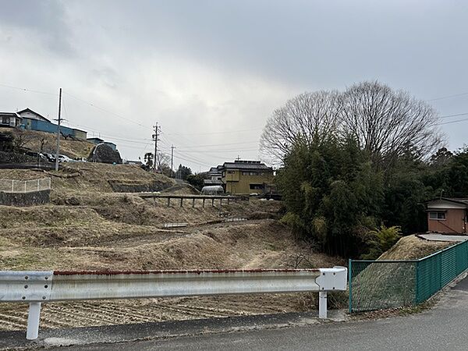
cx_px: 234
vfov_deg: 53.1
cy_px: 176
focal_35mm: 26
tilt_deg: +5.7
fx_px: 352
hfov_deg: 67.3
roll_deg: +0.2
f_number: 1.5
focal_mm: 5.7
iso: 50
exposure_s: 1/2632
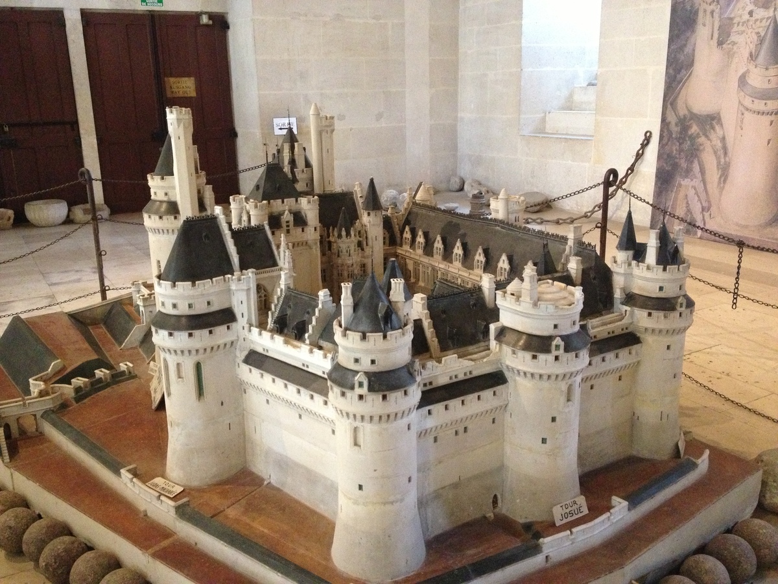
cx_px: 389
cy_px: 292
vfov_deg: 40.7
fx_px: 787
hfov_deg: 52.6
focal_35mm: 35
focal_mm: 4.28
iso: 500
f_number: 2.4
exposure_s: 1/15
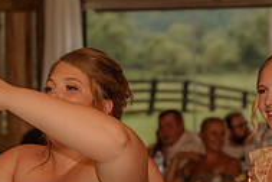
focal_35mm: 215
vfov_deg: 6.4
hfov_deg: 9.5
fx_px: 1624
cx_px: 49
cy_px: 176
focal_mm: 70
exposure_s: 1/200
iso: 320
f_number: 4
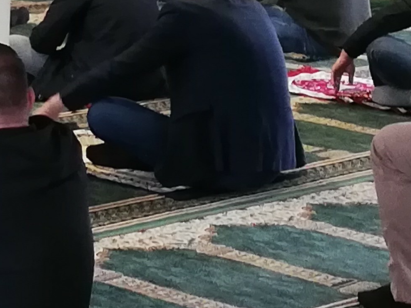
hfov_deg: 10.5
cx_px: -11
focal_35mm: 187
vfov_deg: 7.9
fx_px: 2220
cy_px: -44
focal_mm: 3.81
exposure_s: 1/33.3
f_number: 2.2
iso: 200
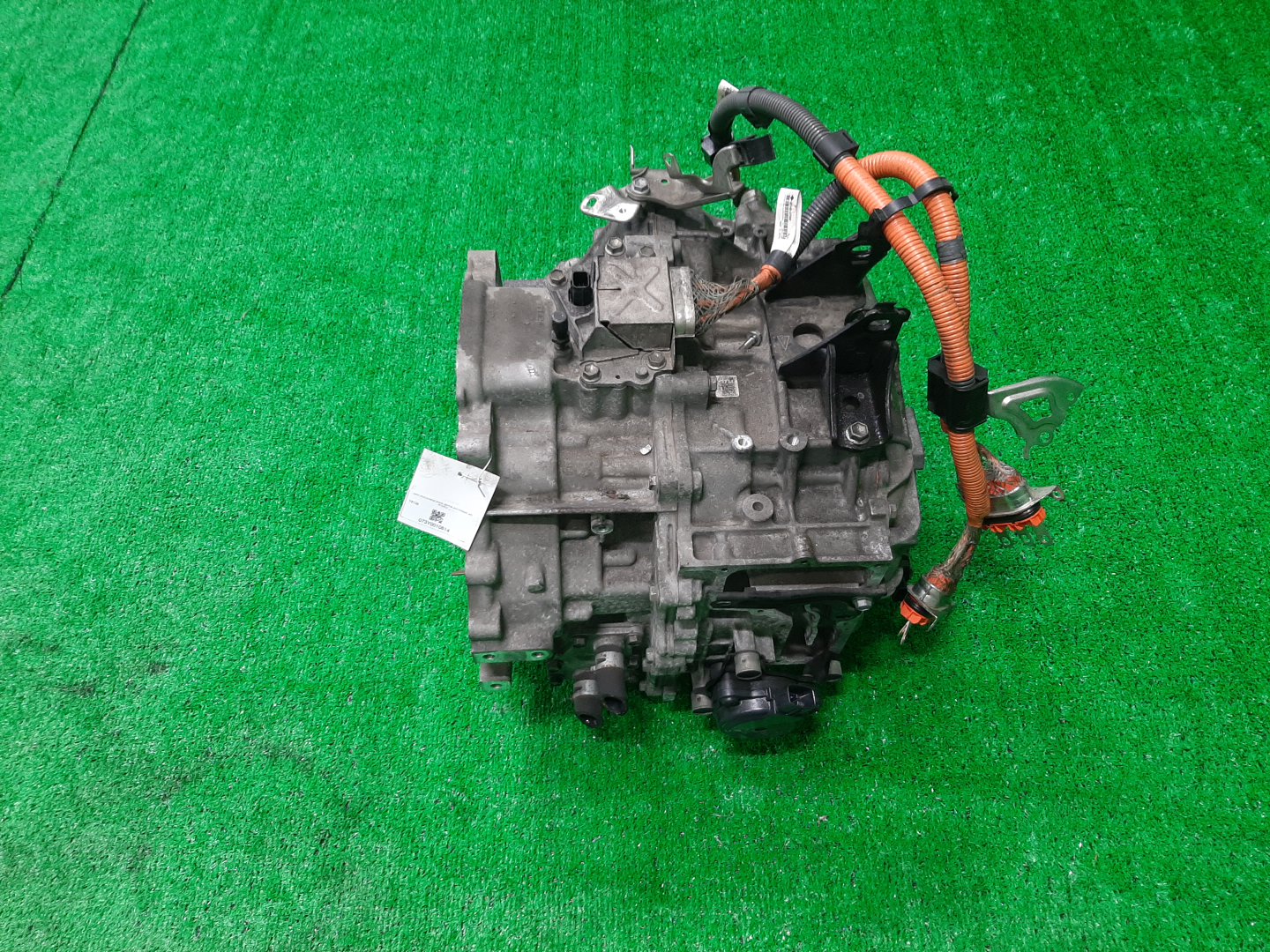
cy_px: 476
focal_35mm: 26
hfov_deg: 67.3
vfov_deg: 53.1
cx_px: 635
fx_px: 954
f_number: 1.7
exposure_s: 1/50
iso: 125
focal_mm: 3.93
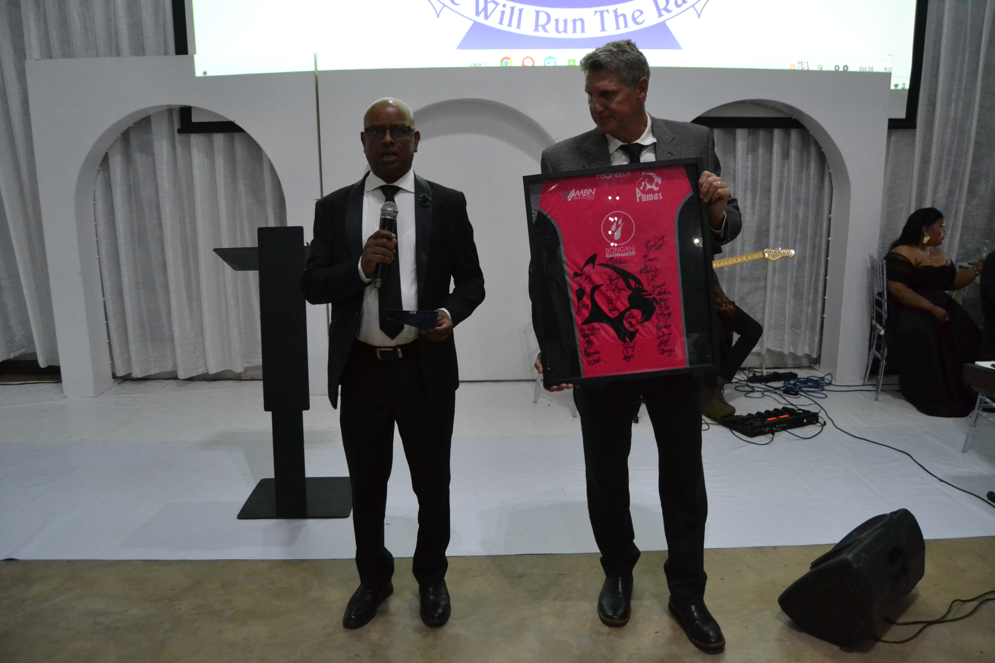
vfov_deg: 47.9
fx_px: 746
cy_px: 332
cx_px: 498
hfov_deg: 67.4
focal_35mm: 27
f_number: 3.5
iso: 3200
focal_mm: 18
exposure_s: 1/80
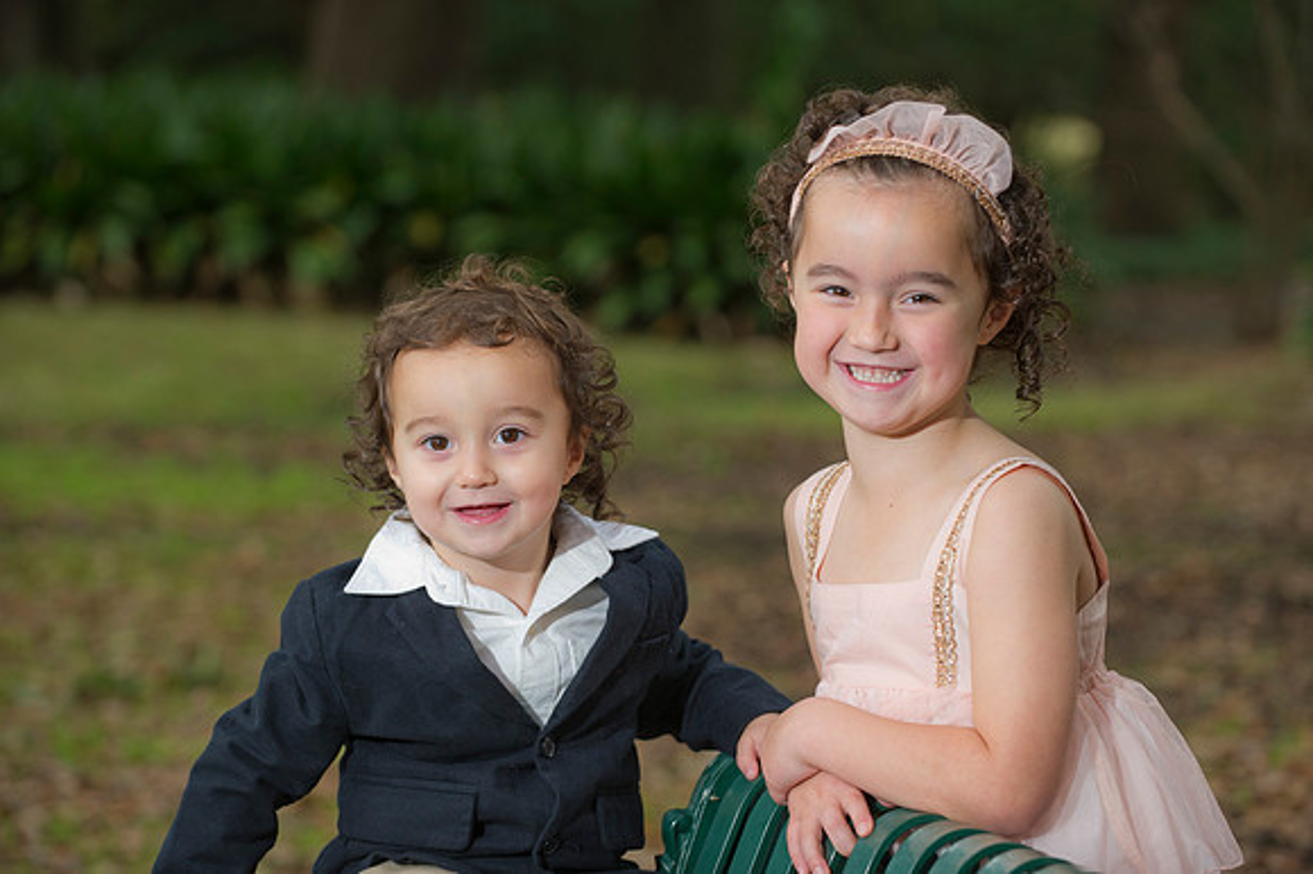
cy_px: 437
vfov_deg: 11.0
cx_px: 656
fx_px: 4556
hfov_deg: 16.4
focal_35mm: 125
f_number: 4
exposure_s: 1/200
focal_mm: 125
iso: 400
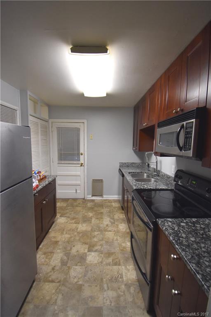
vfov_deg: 100.4
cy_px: 158
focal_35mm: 15
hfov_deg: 77.3
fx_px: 132
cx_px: 106
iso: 1400
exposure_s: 1/60
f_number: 4.5
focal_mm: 10
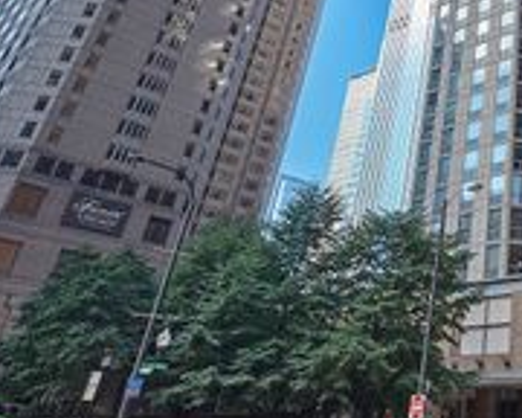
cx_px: 554
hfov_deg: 39.6
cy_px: 36
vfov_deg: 35.8
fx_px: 603
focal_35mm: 39
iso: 800
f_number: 8
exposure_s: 1/800
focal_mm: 15
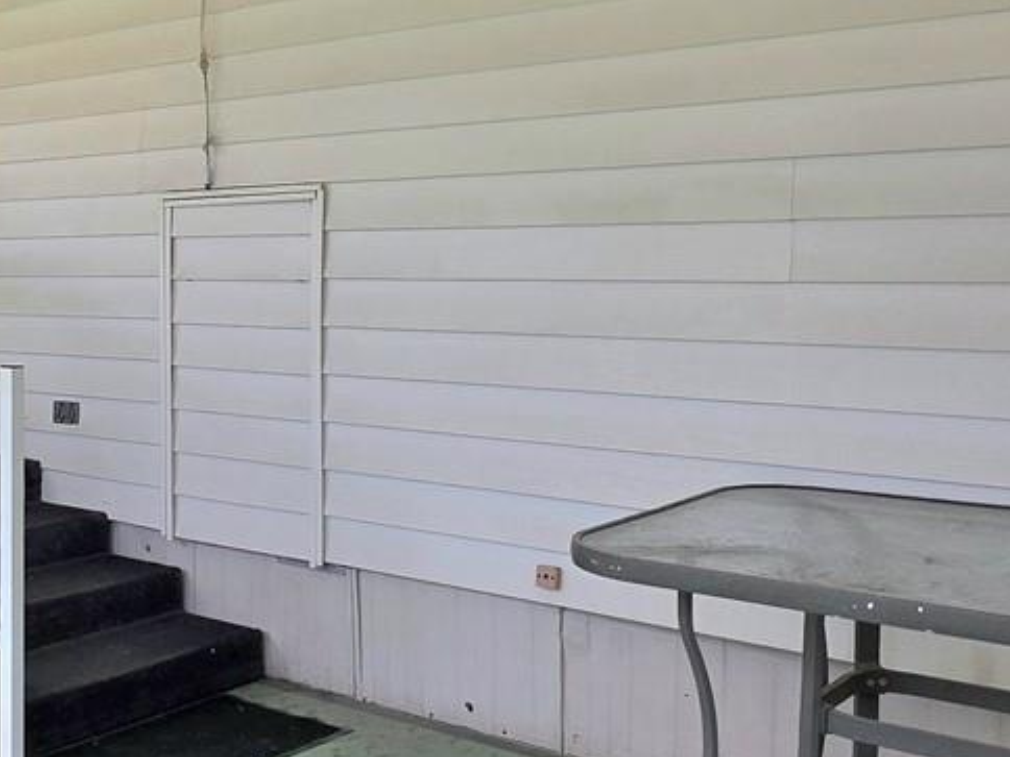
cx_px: 117
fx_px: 1255
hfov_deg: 40.8
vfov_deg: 33.5
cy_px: 315
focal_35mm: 43
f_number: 1.9
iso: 40
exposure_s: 1/333
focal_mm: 2.2
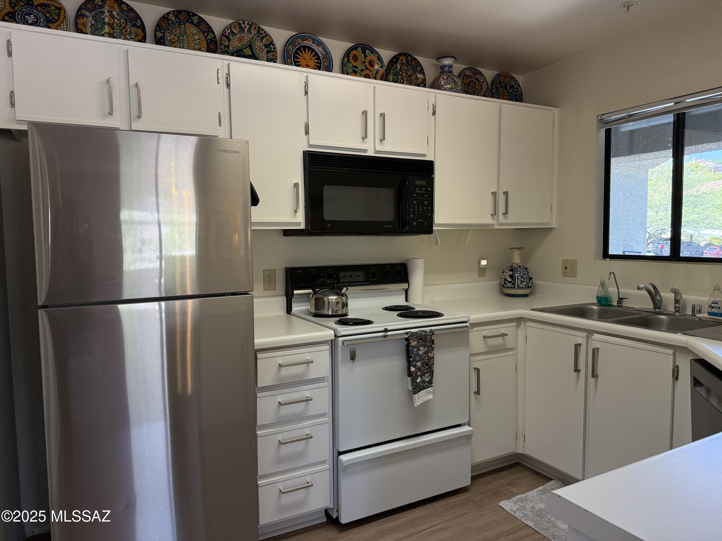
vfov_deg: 56.8
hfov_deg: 71.6
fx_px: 501
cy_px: 270
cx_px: 361
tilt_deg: -3.2
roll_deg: +0.3
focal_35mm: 24
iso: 200
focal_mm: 6.76
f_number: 1.78
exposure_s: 1/200
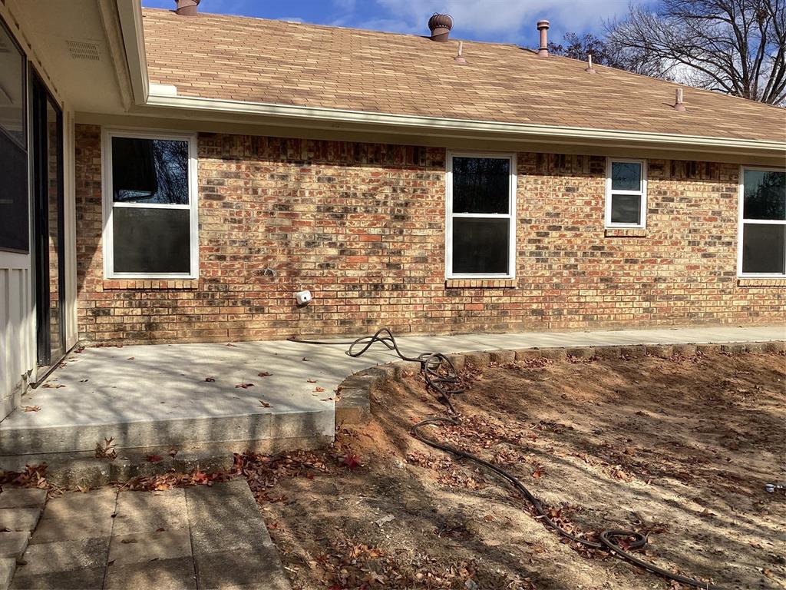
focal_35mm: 31
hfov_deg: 58.4
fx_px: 704
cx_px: 393
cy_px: 295
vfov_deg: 45.4
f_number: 2.4
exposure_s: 1/1359
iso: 25
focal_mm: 3.3
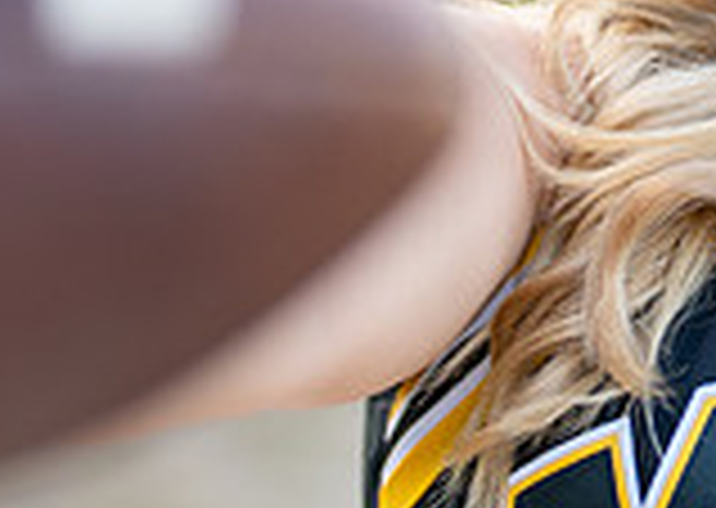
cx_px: 944
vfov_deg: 6.8
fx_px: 4243
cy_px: -22
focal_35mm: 209
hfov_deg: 9.5
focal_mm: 50
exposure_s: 1/400
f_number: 1.2
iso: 125
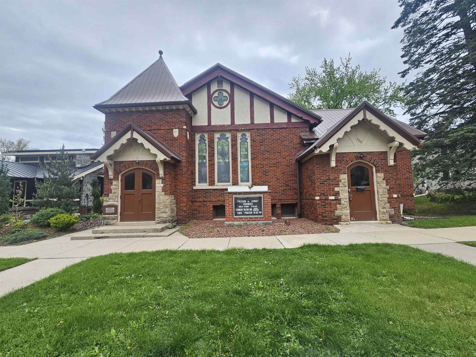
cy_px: 178
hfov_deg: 106.2
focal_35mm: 13
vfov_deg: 89.9
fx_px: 179
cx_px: 238
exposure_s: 1/399
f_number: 2.2
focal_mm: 2.2
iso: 50
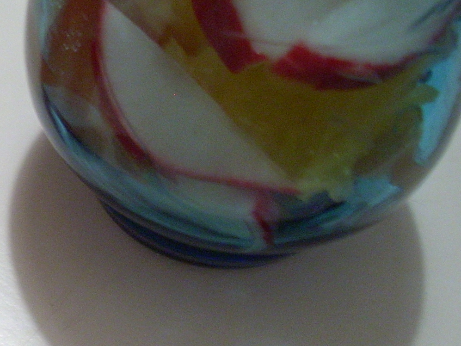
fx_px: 1265
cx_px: -65
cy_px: 162
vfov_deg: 15.6
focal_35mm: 95
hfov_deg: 19.6
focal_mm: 6.2
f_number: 2.8
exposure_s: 1/8.7
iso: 200
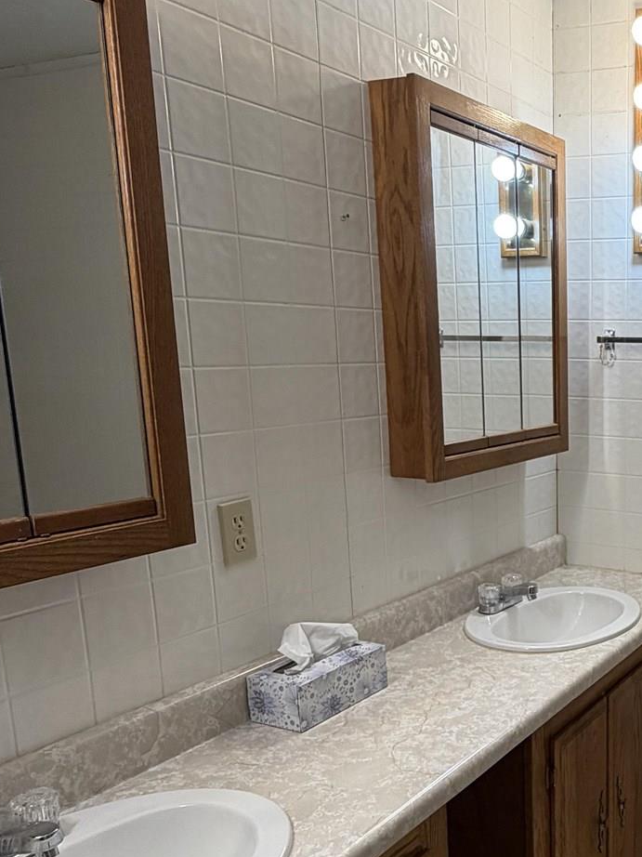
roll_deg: -1.3
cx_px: 669
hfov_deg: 35.9
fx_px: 866
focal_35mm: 35
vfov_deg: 52.2
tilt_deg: -11.9
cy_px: 519
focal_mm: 2.22
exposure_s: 1/120
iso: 100
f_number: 2.2
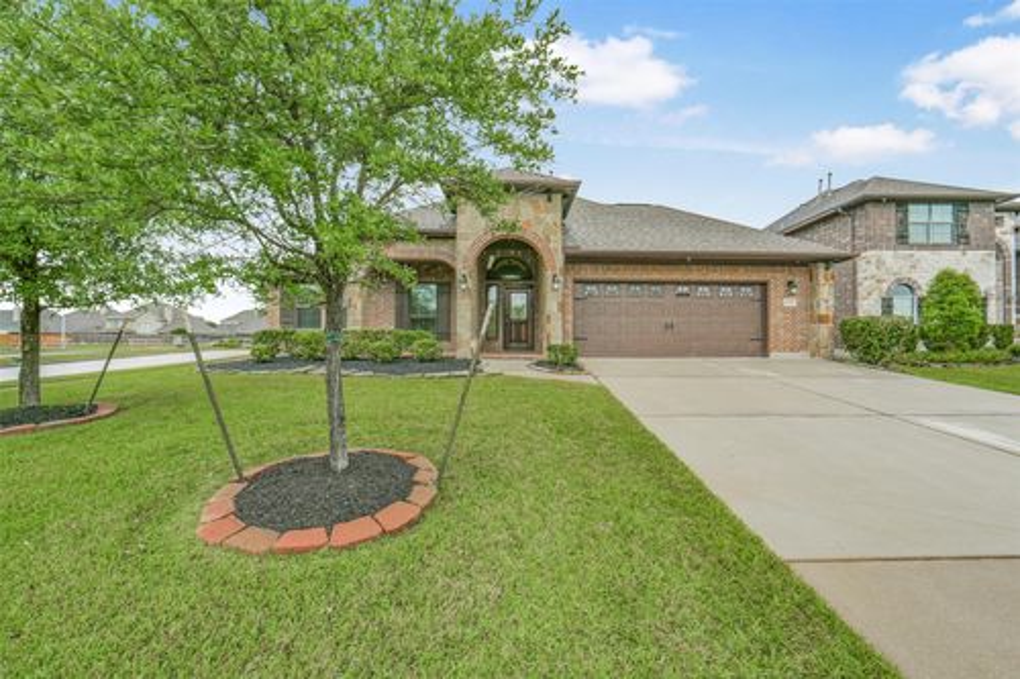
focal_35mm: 14
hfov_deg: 104.3
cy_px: 340
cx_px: 510
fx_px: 397
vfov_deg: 81.2
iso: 500
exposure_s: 1/1250
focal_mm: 14
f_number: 11
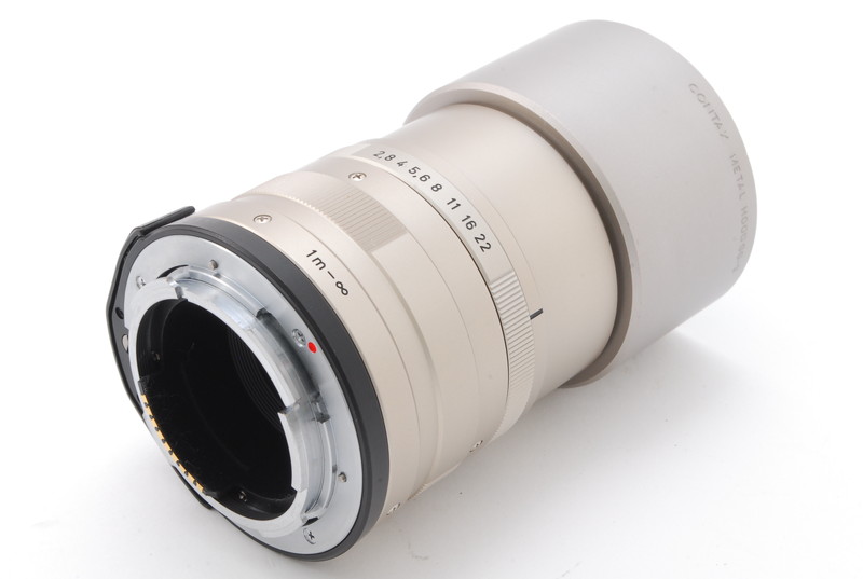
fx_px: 1982
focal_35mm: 82
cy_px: 290
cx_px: 432
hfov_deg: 24.6
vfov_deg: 16.6
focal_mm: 55
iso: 250
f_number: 18
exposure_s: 1/100
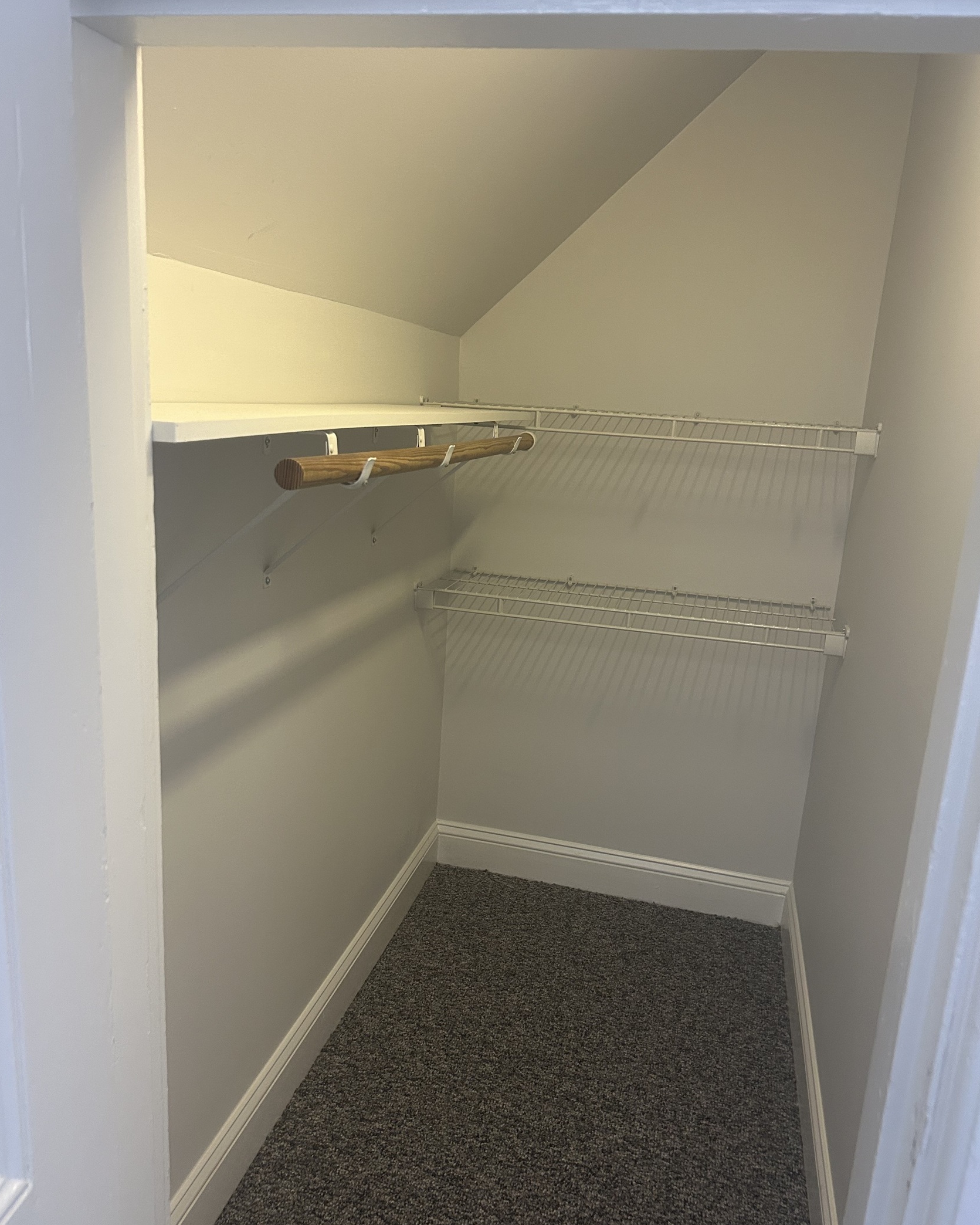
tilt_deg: -14.3
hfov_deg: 51.5
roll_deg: -3.7
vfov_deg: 62.1
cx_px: 475
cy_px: 652
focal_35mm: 28
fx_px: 1015
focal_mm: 5.7
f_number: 1.5
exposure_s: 1/60
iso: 250
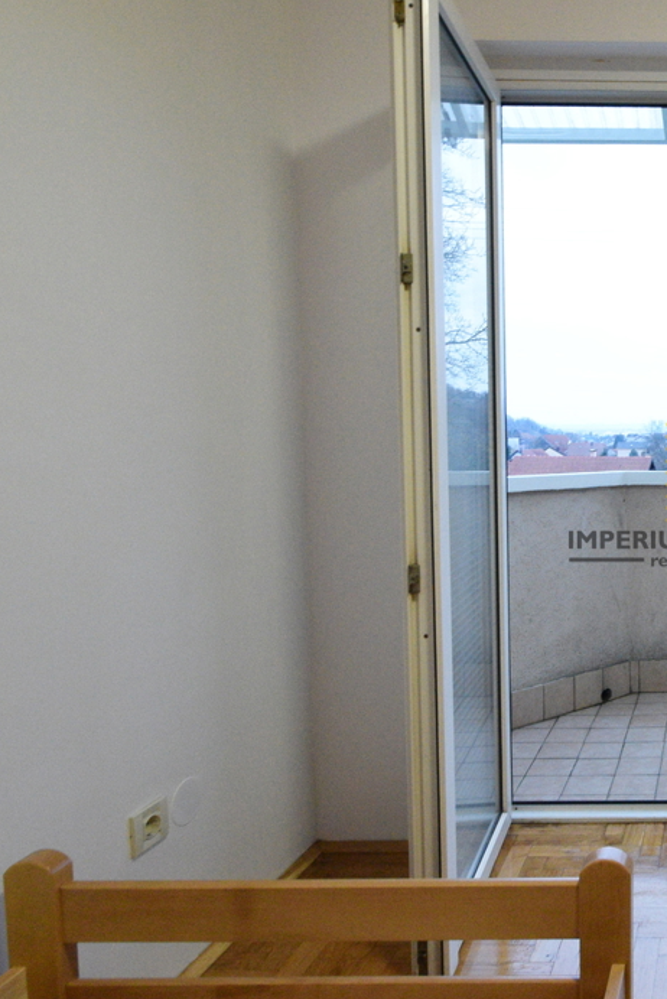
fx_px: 722
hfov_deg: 40.4
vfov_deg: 69.3
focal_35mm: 26
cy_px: 474
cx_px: 729
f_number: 10
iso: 2800
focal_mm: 10
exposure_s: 1/30
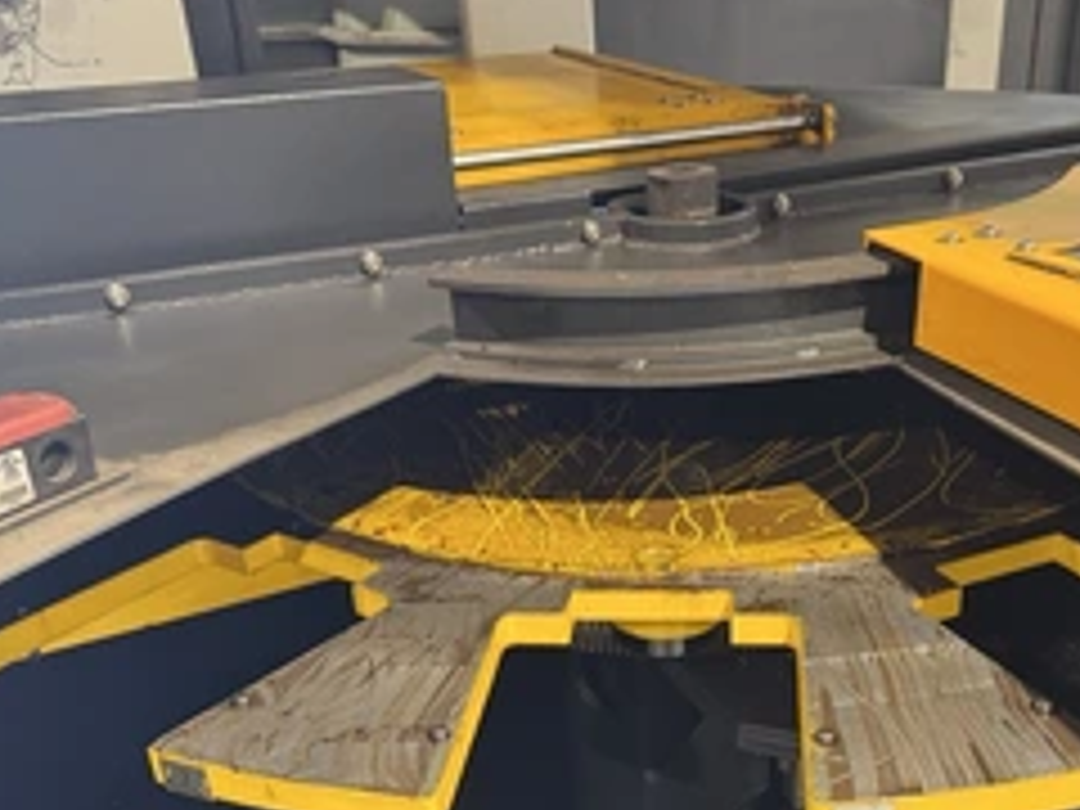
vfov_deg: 34.7
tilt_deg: -32.2
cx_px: 670
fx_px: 1248
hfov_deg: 46.4
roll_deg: +2.4
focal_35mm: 40
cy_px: 662
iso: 500
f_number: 1.78
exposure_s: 1/60
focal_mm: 6.76
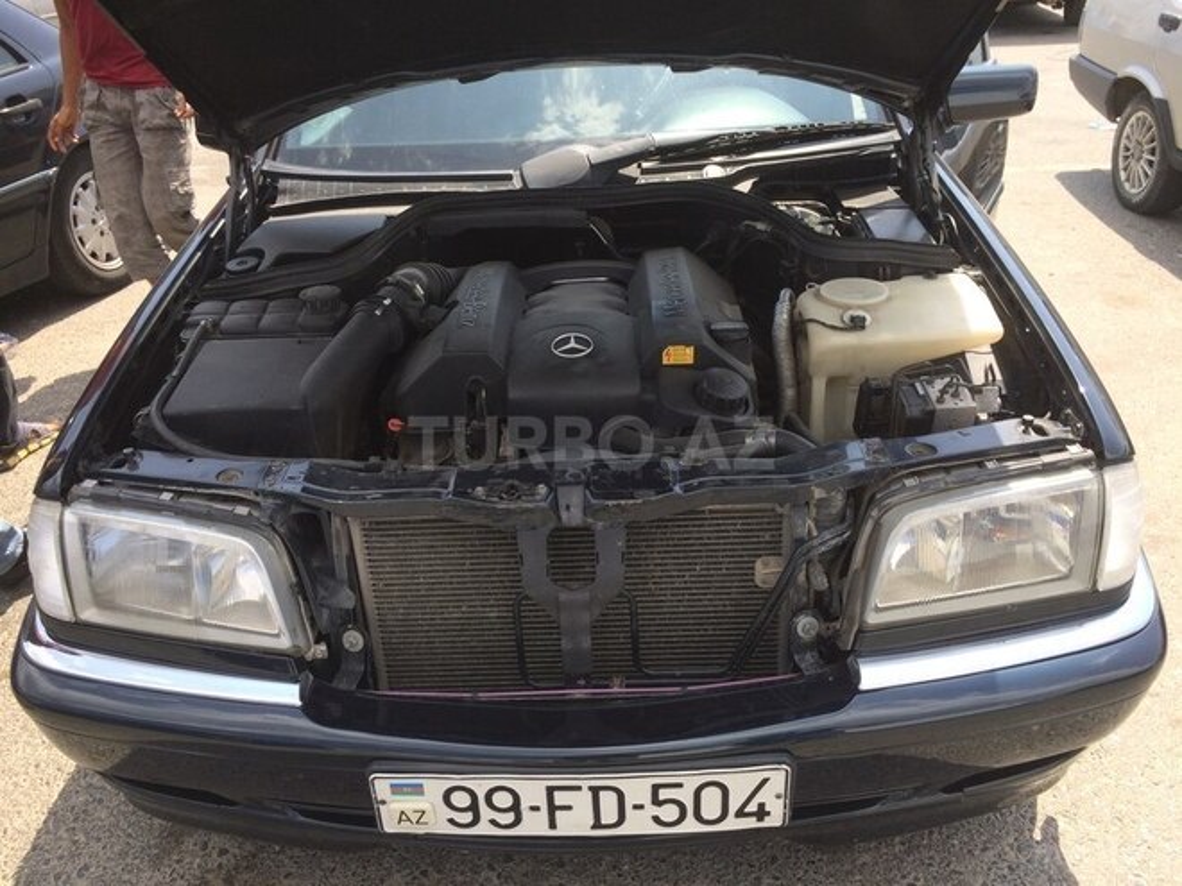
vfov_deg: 48.2
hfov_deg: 61.7
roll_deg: +0.1
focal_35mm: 29
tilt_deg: -31.0
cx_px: 591
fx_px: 990
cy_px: 443
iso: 32
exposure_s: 1/720
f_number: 2.2
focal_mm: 4.15
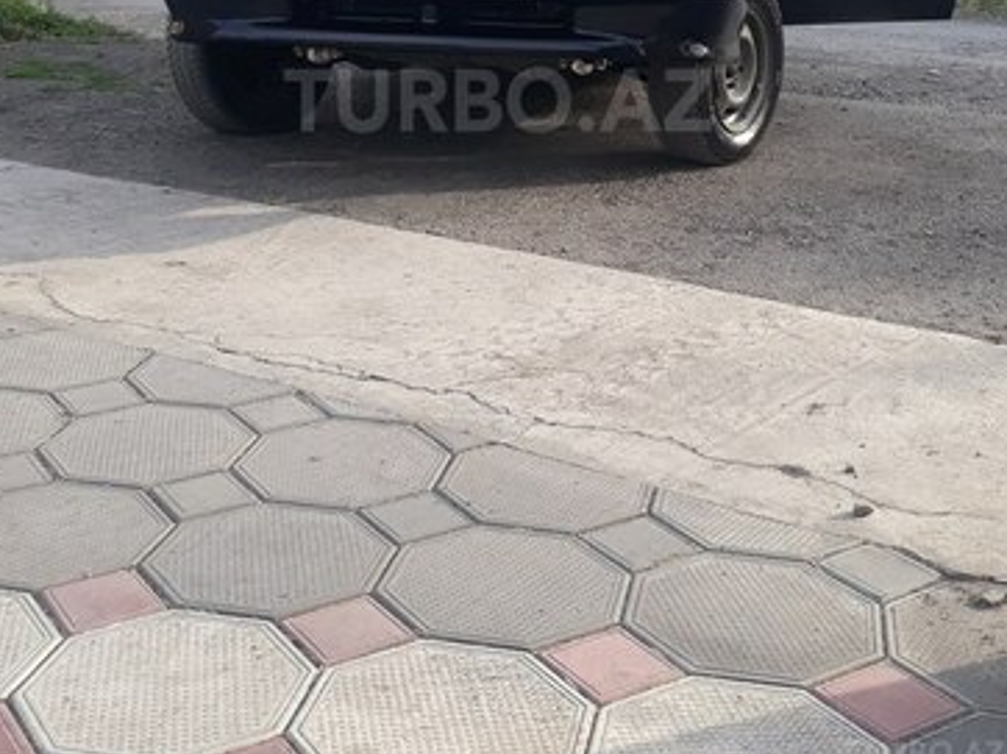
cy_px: 100
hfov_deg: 50.2
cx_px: 498
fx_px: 1076
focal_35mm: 37
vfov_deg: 36.6
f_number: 1.9
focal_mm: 3.6
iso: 40
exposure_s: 1/289
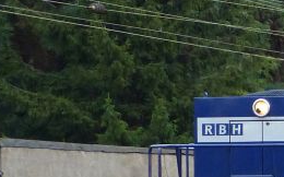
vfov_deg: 3.0
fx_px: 3372
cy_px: 187
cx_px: 430
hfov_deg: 4.8
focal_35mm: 436
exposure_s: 1/500
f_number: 2.8
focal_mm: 16
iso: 320
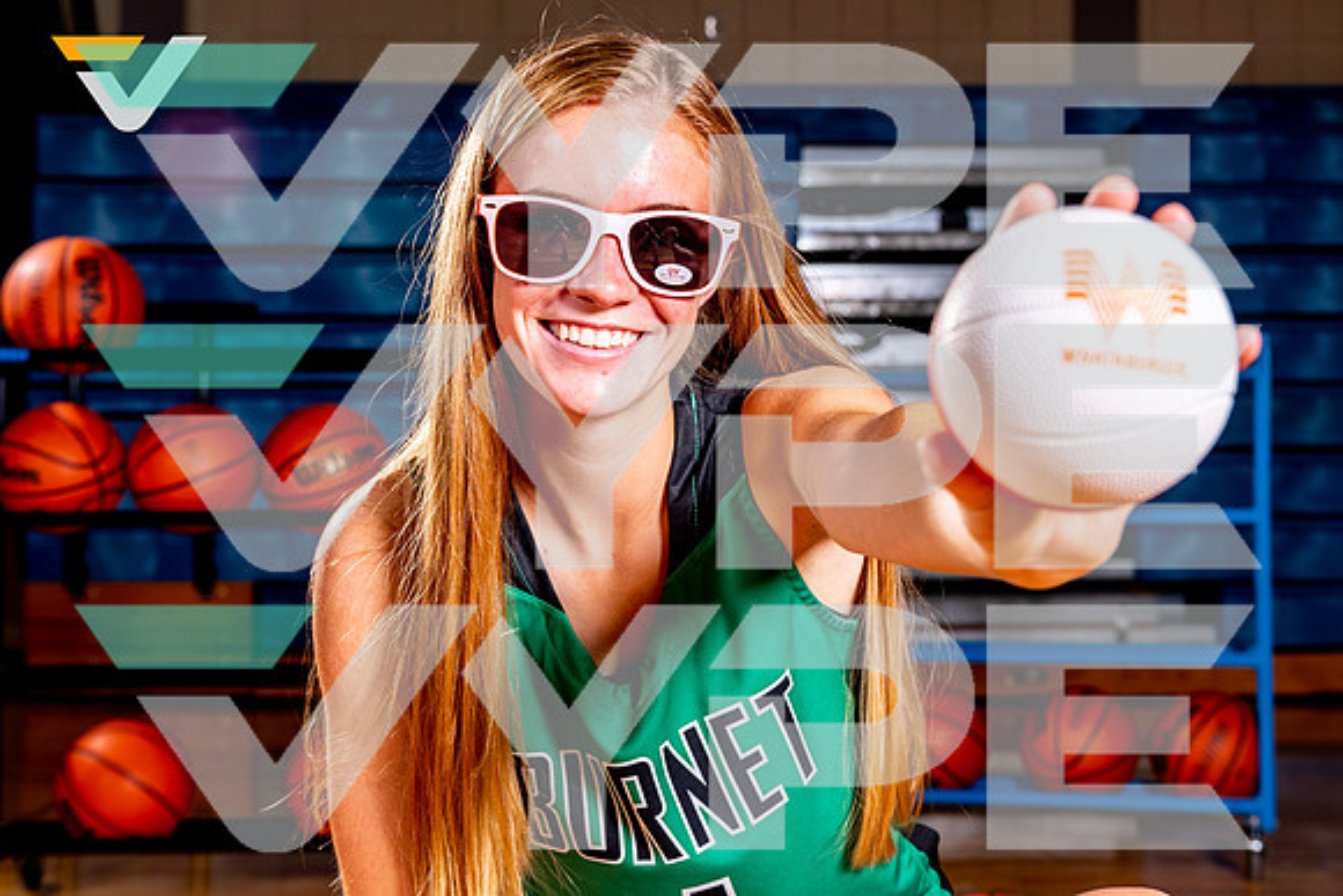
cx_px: 733
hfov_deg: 36.5
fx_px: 2033
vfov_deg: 24.8
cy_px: 407
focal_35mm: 54
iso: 100
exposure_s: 1/125
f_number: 5.6
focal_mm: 43
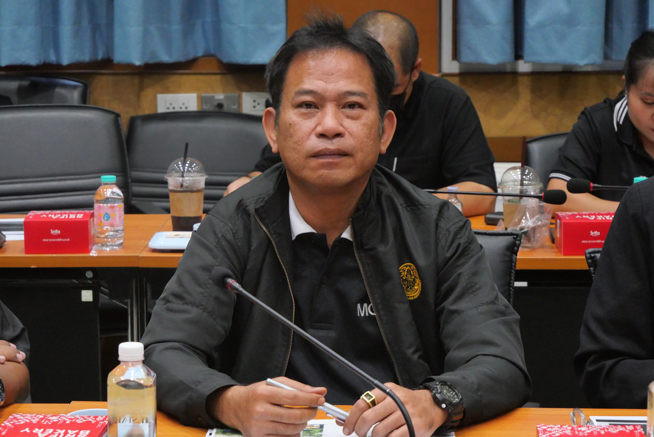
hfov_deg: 17.3
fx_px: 2145
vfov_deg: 11.6
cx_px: 327
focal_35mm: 118
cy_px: 218
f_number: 5.6
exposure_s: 1/80
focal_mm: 57
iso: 3200
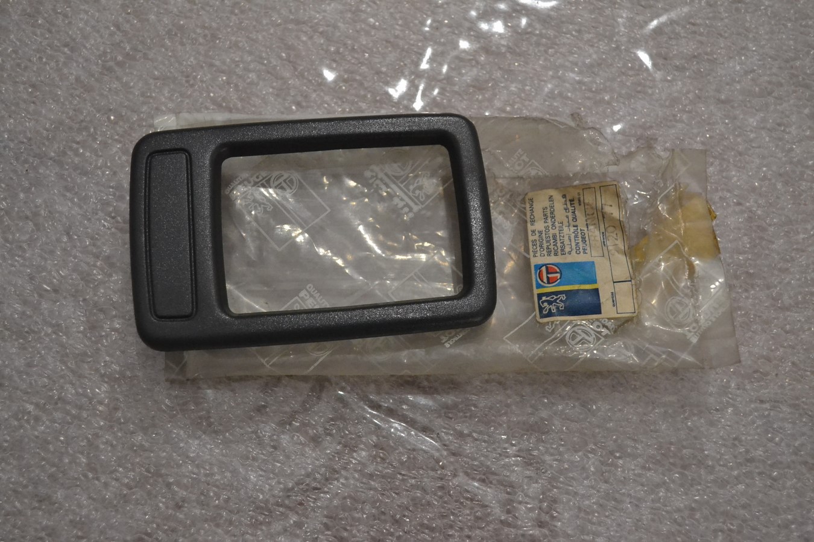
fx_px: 1017
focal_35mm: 45
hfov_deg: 43.6
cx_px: 407
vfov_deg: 29.9
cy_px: 271
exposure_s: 1/40
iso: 3200
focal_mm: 30
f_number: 4.5
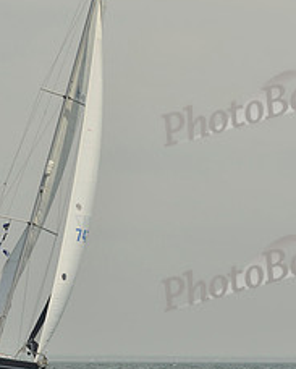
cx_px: 78
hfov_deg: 9.3
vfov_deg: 11.5
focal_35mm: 167
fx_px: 1825
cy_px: 44
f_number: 9
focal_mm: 70
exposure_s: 1/1250
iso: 200
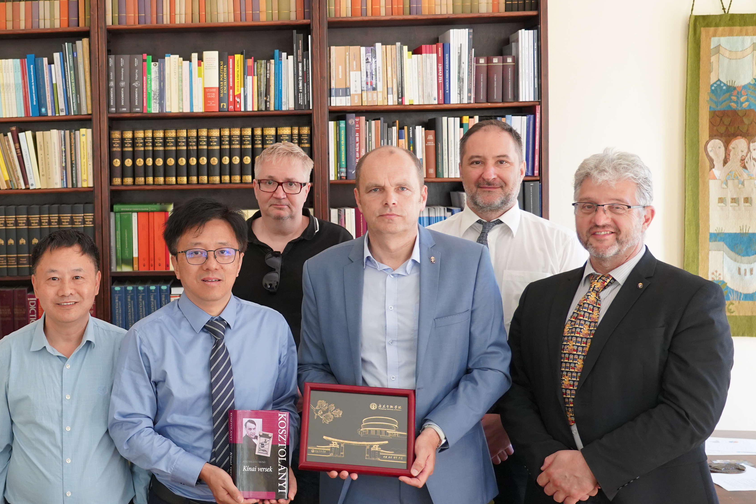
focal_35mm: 57
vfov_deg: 23.8
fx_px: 1197
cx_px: 116
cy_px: 214
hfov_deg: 33.7
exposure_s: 1/160
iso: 1600
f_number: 4
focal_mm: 32
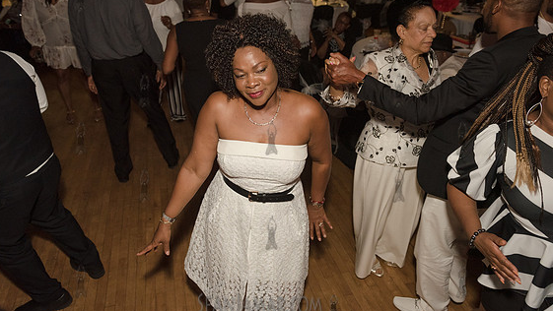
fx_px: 381
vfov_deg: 44.4
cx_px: 271
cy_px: 137
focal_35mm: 26
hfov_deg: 71.9
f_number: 3.5
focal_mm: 24
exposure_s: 1/250
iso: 2000
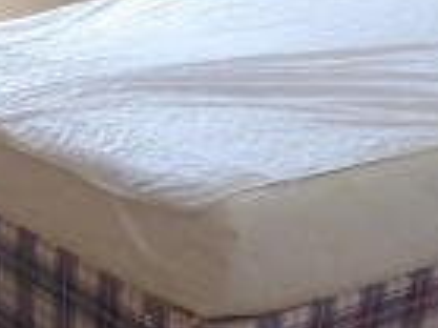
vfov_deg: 14.1
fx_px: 1327
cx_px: -210
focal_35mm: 105
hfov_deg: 17.0
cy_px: 162
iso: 200
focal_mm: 4.3
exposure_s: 1/60
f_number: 3.3
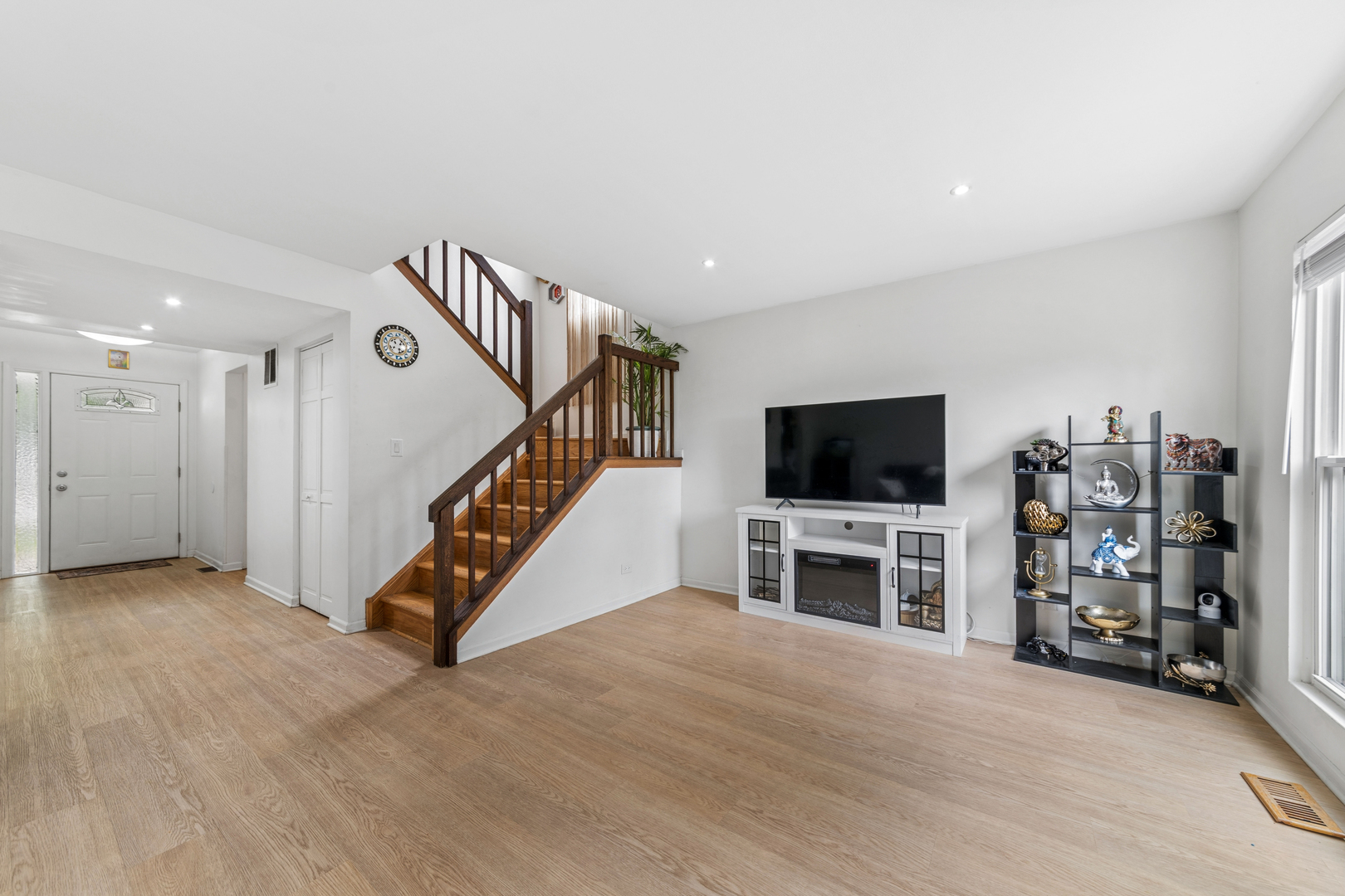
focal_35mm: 12
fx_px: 448
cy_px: 448
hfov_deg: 112.6
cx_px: 672
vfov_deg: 90.0
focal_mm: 12
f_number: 10
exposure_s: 1/6
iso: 160
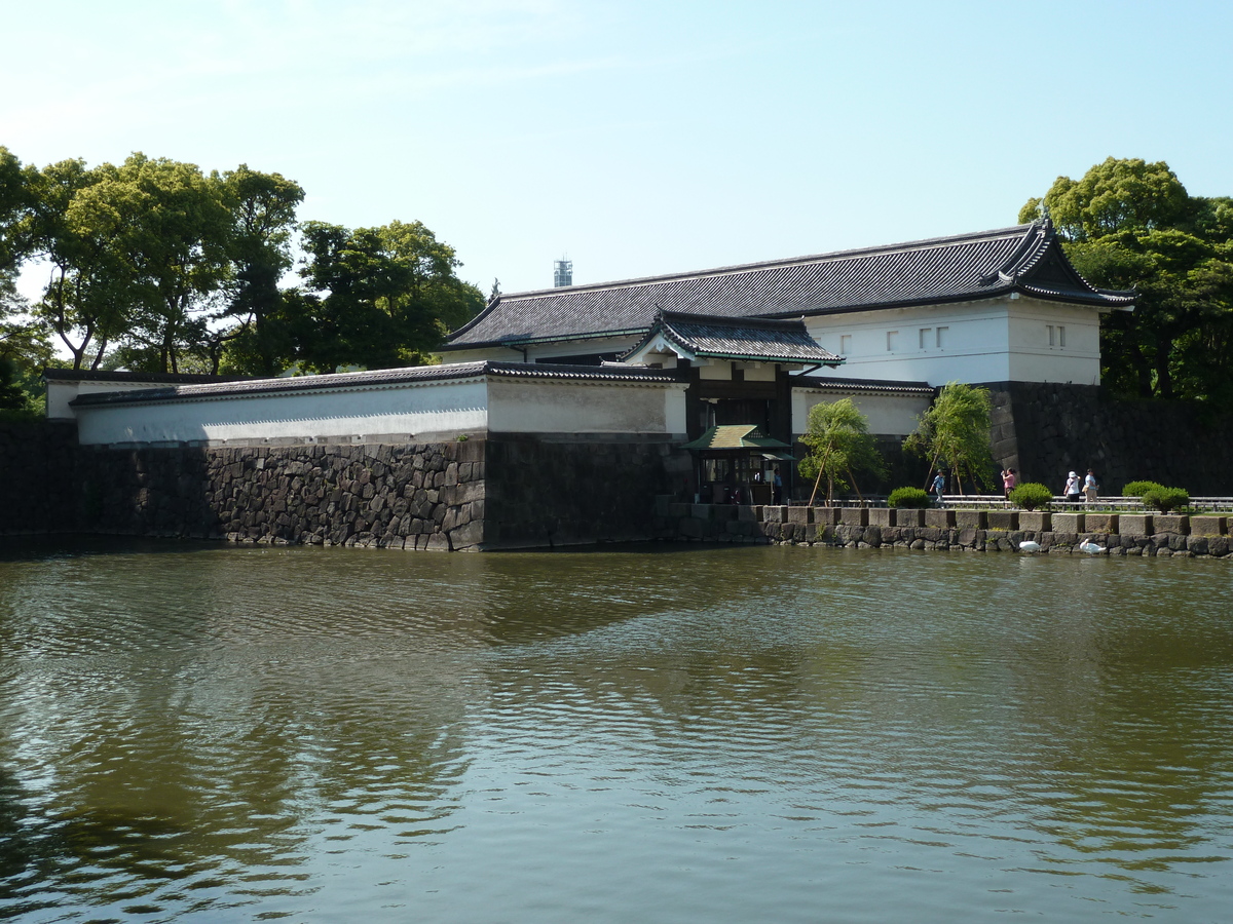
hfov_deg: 42.9
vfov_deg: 32.9
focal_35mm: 44
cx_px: 616
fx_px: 1567
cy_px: 462
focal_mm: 7.3
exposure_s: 1/400
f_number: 4
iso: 80
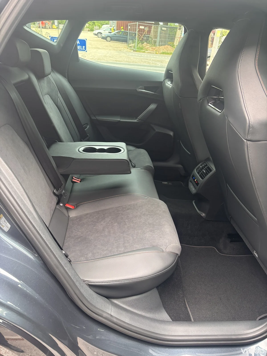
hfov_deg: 53.1
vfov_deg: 67.3
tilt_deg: -29.0
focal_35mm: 26
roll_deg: -6.0
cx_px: 134
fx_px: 267
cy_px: 178
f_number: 1.6
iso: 125
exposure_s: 1/114
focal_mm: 5.96
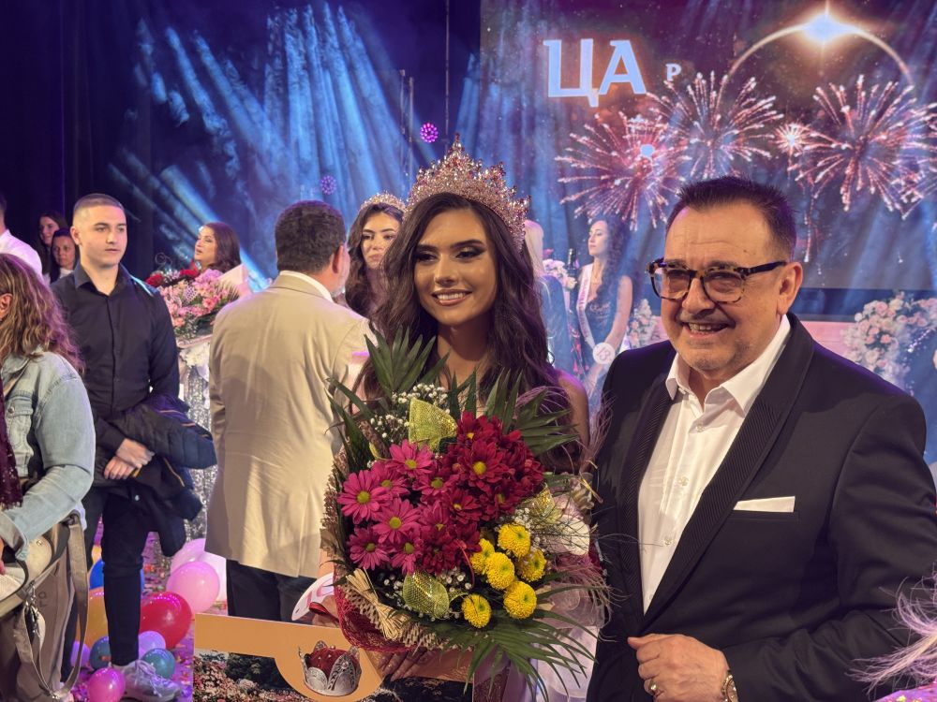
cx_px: 468
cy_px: 351
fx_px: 1299
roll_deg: -0.7
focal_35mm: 48
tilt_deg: -6.9
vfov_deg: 30.3
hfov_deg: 39.7
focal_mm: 6.76
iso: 80
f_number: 1.78
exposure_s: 1/60
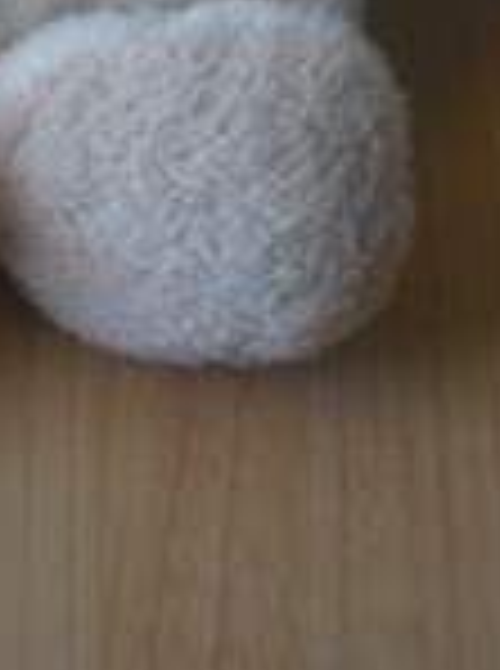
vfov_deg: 14.1
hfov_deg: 11.0
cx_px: 68
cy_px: -283
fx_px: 2573
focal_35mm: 133
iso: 146
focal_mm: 6.3
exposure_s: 1/59.7
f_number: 3.1
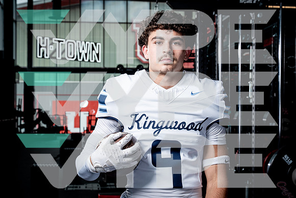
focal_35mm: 70
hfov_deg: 28.8
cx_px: 148
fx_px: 576
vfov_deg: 19.5
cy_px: 99
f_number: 9
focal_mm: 70
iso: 640
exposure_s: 1/250
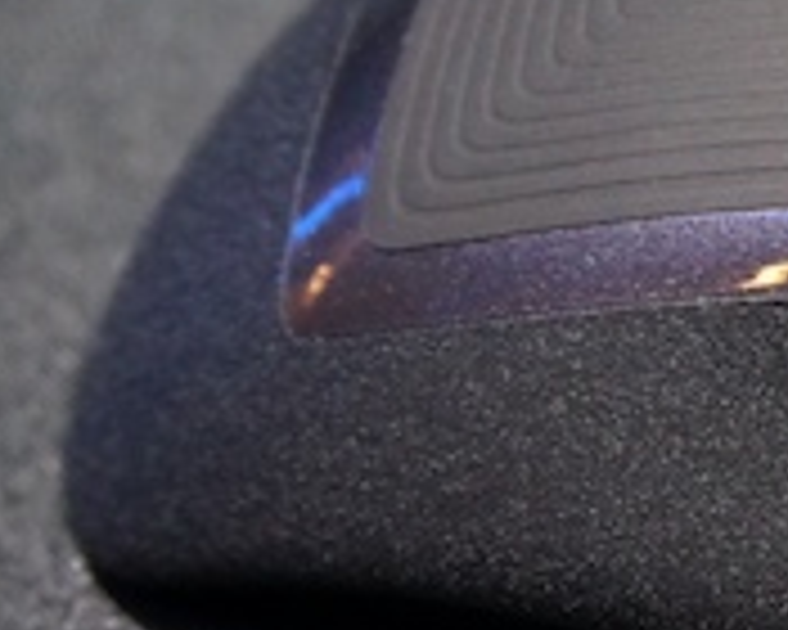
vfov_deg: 10.4
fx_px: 3468
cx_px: 1198
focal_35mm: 149
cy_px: 178
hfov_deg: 12.3
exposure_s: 1/60
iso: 2000
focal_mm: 29
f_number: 5.6
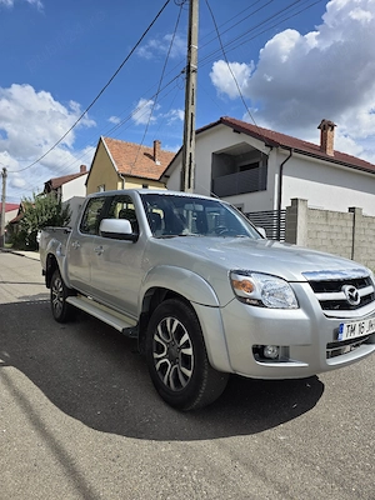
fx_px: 332
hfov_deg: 58.9
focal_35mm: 23
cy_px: 250
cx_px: 188
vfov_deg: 73.9
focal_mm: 6.3
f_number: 1.7
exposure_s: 1/10000
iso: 80
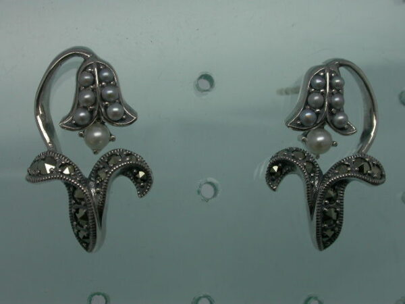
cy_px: 152
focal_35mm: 85
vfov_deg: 17.4
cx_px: 202
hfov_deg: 23.0
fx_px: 994
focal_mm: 17.7
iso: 100
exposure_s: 1/57.1
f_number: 7.4
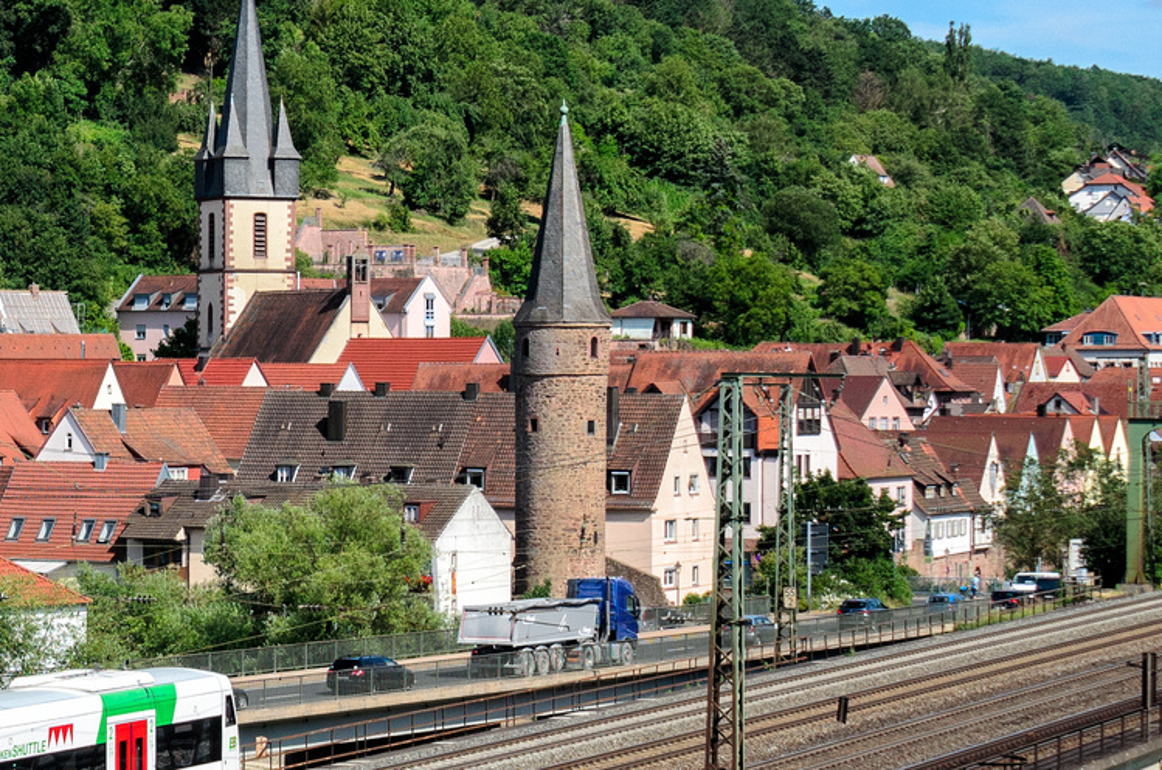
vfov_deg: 11.1
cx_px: -39
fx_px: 3962
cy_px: 411
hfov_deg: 16.3
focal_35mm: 123
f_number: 7.1
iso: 320
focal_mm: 32
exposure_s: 1/800
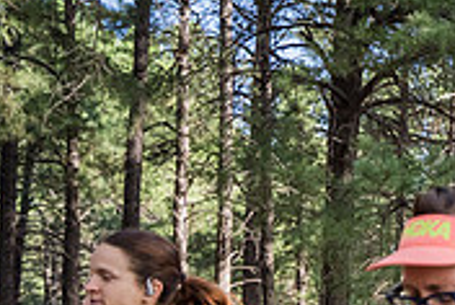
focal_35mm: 79
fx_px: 1000
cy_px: 381
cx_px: 737
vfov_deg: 16.5
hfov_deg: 20.6
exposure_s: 1/2000
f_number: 3.2
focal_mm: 24
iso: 500
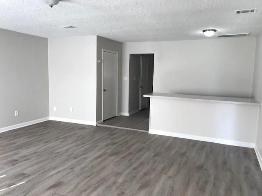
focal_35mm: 28
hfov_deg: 63.4
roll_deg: -1.1
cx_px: 131
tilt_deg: -6.3
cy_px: 98
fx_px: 212
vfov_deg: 49.7
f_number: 1.8
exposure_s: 1/60
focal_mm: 3.99
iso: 32
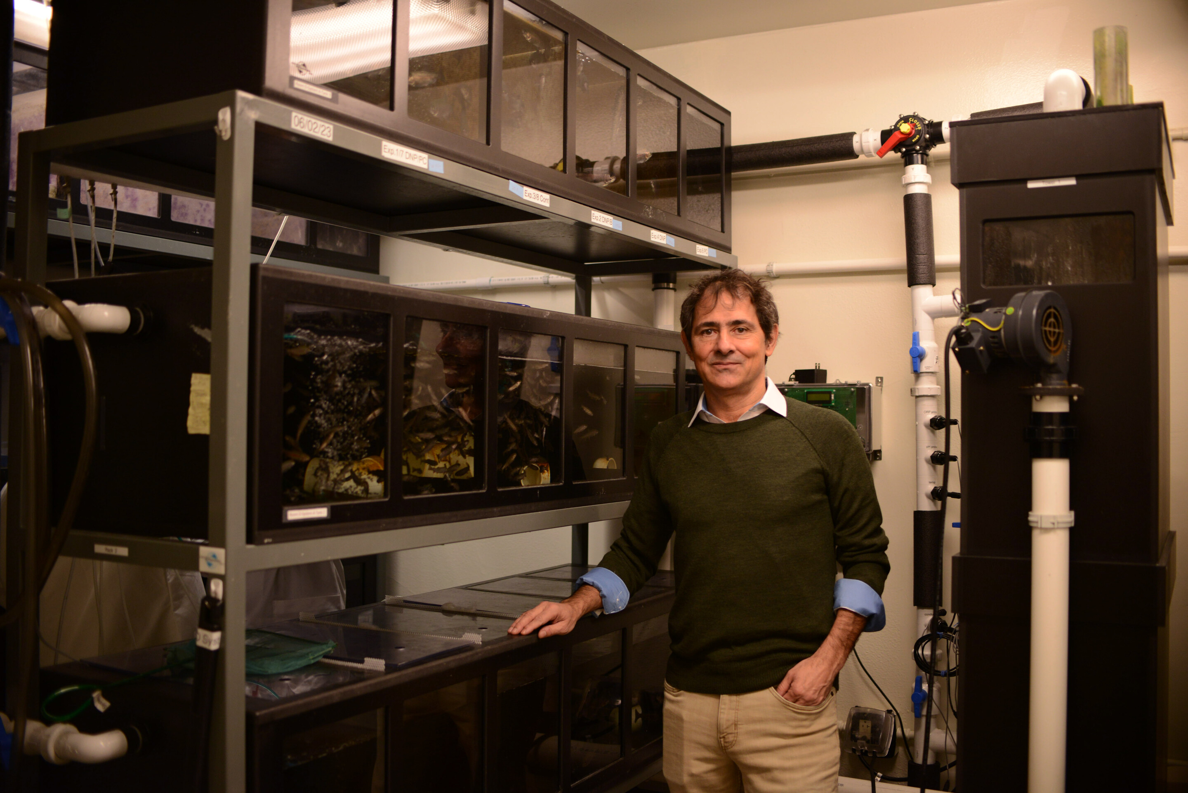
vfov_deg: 37.9
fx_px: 1155
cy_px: 396
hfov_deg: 54.4
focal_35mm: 35
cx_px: 594
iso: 800
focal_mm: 35
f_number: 2.8
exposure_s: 1/160
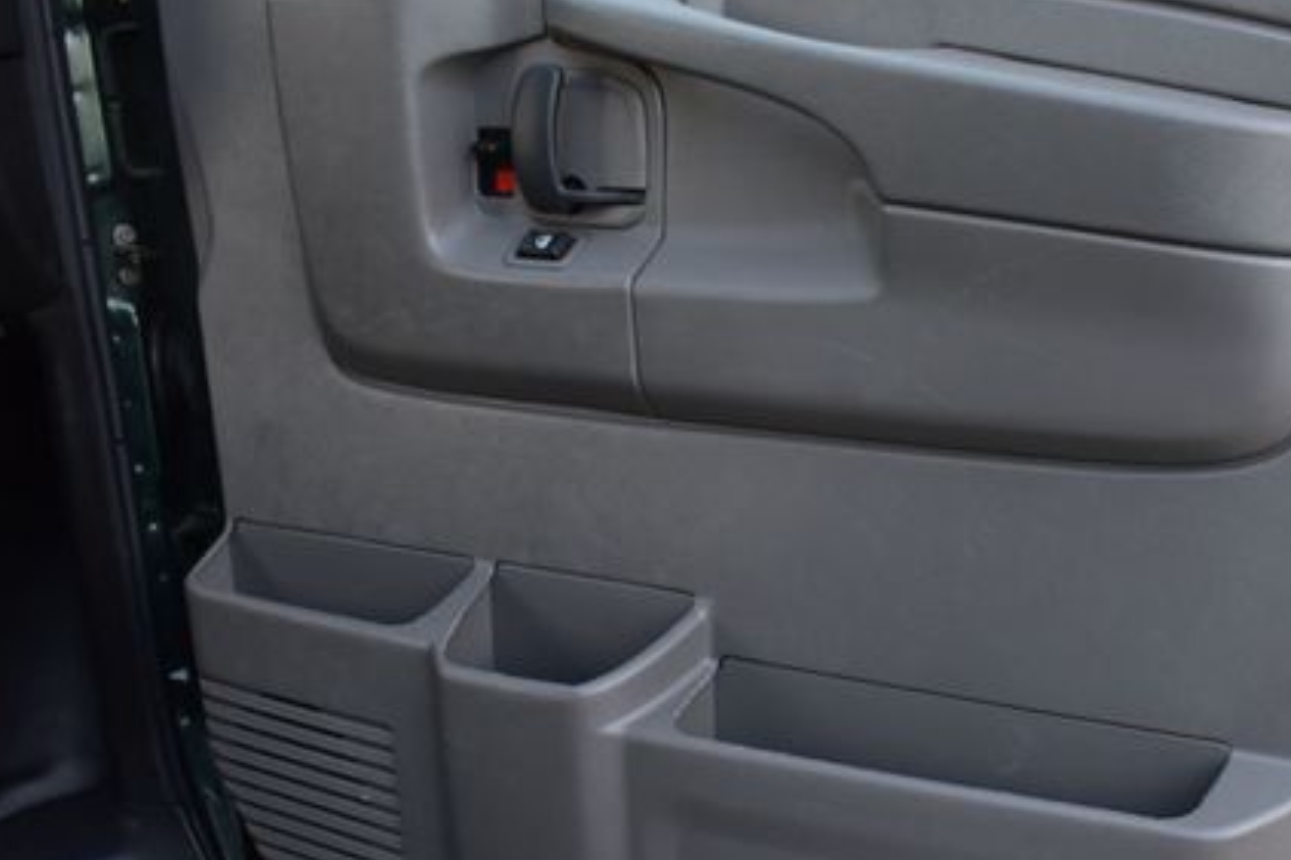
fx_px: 1712
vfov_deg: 28.1
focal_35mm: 48
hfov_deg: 40.5
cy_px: 548
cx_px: 915
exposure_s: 1/15
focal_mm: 21
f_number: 6.3
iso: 560
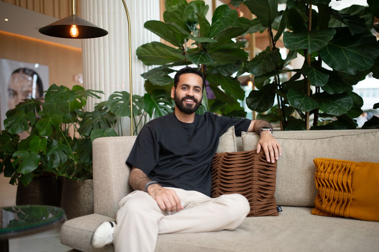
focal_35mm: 37
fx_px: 389
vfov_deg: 35.9
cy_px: 133
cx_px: 200
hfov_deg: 51.9
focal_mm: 35
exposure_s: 1/200
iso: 200
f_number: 1.4
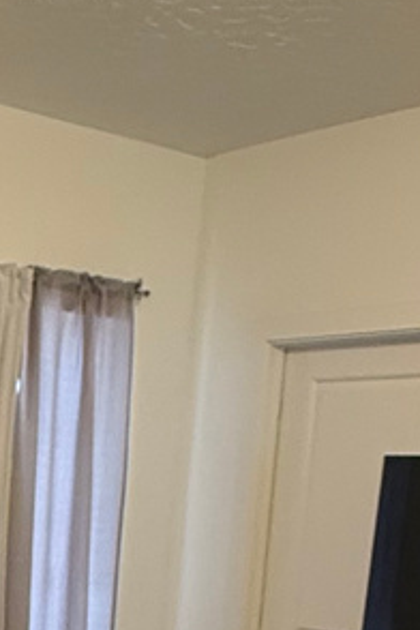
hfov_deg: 17.0
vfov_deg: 24.7
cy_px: 707
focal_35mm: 76
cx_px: -103
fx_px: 1330
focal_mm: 2.22
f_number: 2.2
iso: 250
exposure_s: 1/60
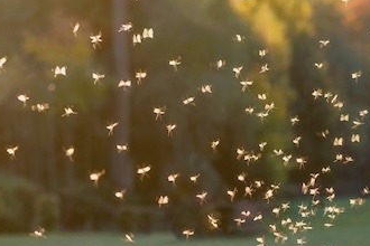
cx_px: 258
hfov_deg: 11.3
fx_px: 1870
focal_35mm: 182
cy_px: 216
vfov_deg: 7.5
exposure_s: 1/125
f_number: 3.5
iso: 200
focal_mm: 50
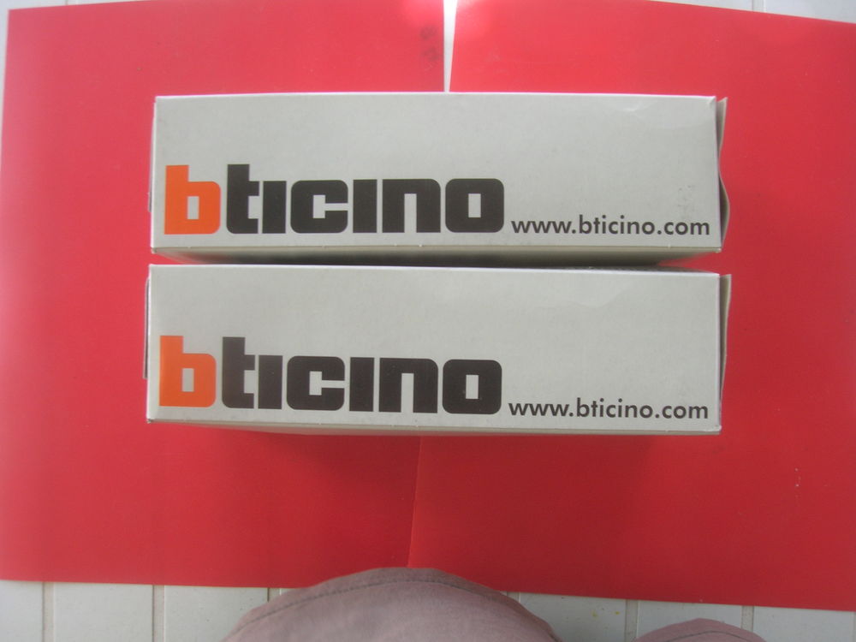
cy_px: 321
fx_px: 841
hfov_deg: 54.0
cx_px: 428
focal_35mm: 34
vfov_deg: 41.8
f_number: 4.9
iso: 50
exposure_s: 1/22.1
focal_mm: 5.7
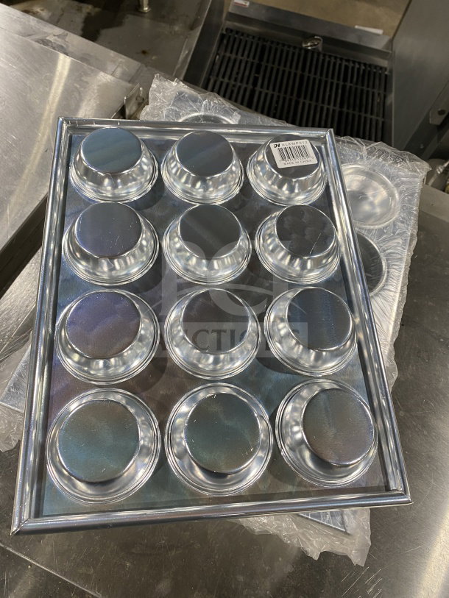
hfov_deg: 53.1
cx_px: 224
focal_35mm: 26
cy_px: 299
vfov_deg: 67.3
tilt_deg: -64.1
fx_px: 450
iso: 125
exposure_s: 1/72
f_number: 1.8
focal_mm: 4.25
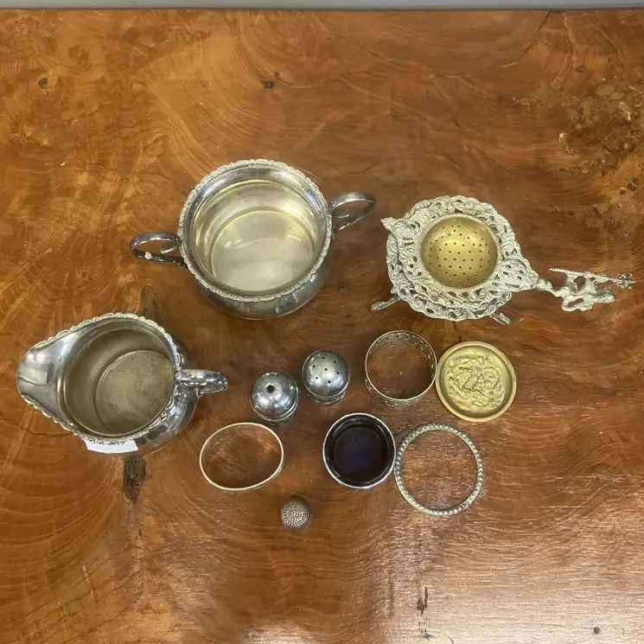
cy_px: 258
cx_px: 325
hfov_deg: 48.4
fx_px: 716
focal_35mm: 34
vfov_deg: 48.2
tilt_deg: -68.4
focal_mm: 3.99
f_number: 1.8
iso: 320
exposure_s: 1/50
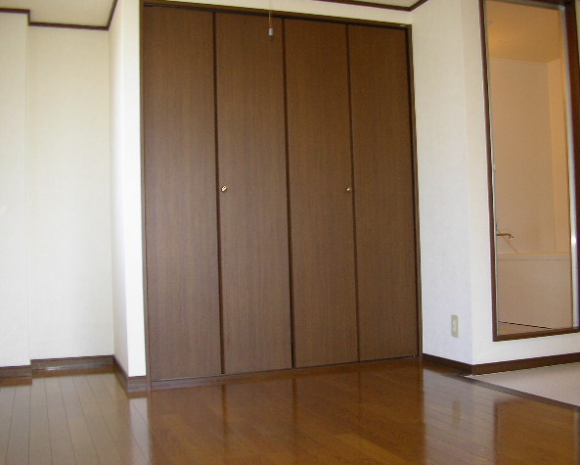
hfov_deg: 45.8
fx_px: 687
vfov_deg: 37.4
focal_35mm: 40
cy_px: 234
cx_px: 290
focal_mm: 5.8
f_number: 2.9
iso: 100
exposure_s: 1/30
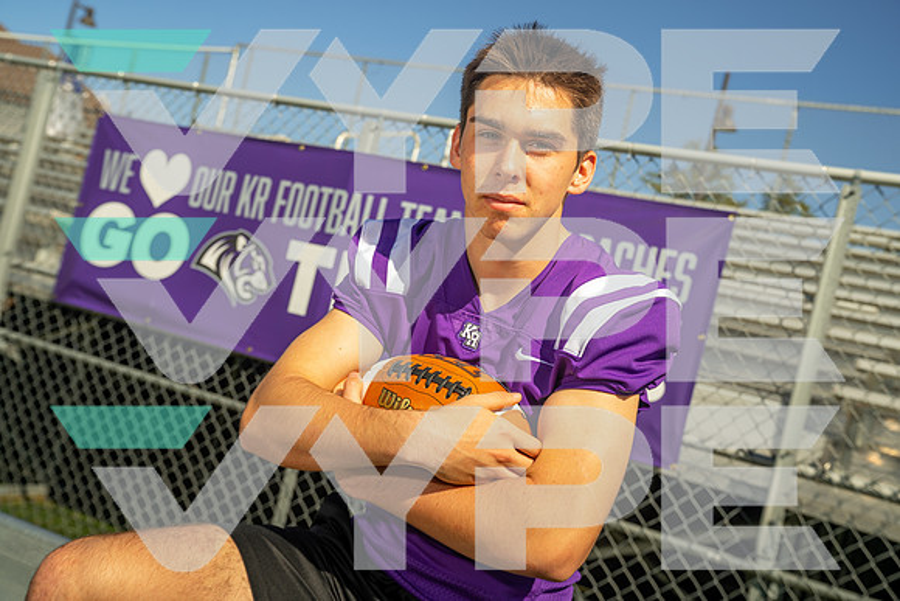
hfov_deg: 46.4
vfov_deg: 31.9
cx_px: 450
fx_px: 1050
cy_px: 300
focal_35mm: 42
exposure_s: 1/125
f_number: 5.6
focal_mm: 42
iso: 100
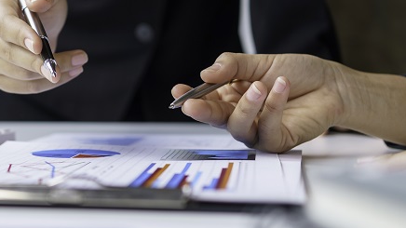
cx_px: 56
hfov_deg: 24.7
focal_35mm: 84
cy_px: 27
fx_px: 904
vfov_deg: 14.3
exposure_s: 1/250
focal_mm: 35
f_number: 2.8
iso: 200
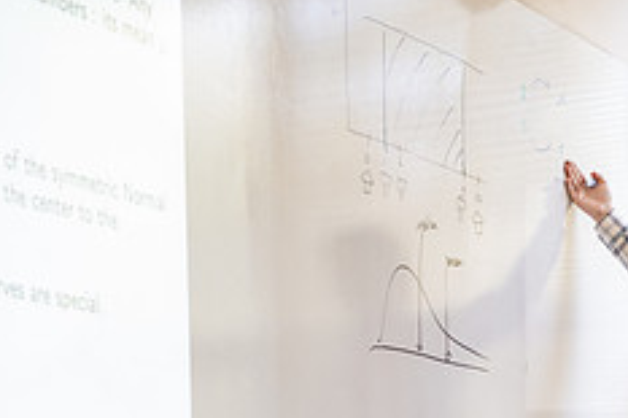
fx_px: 1952
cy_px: 511
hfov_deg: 18.2
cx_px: 445
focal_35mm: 112
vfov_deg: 11.9
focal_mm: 45
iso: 1250
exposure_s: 1/200
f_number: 3.2
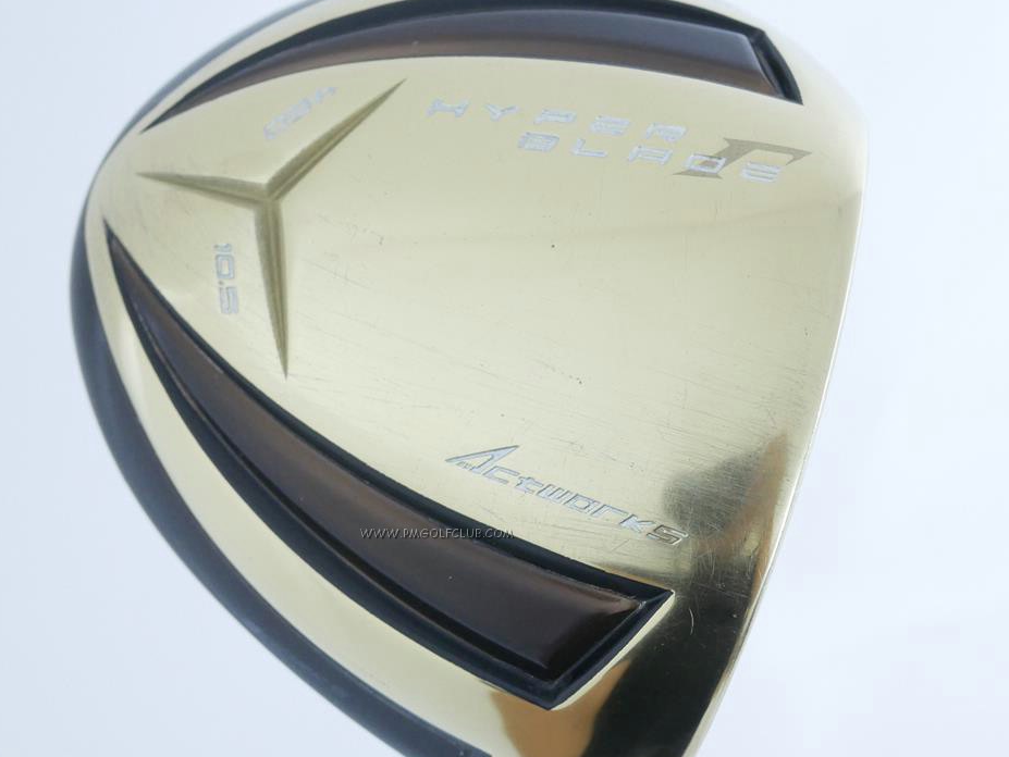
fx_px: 2012
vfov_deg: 21.3
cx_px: 437
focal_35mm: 69
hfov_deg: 28.1
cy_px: 435
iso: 1600
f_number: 4.5
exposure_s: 1/80
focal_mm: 25
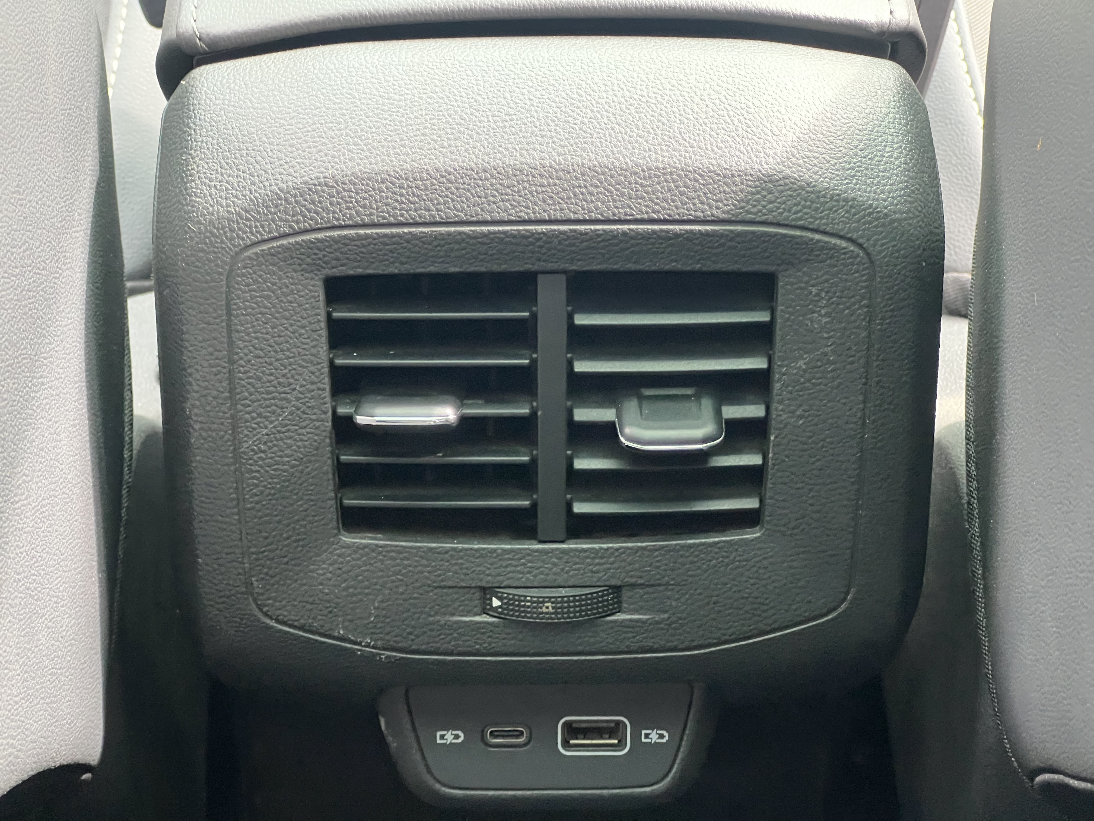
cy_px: 410
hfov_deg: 25.3
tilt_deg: -44.5
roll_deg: +0.7
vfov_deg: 19.1
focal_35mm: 77
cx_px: 547
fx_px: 2433
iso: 500
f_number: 2.8
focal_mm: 9
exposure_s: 1/60
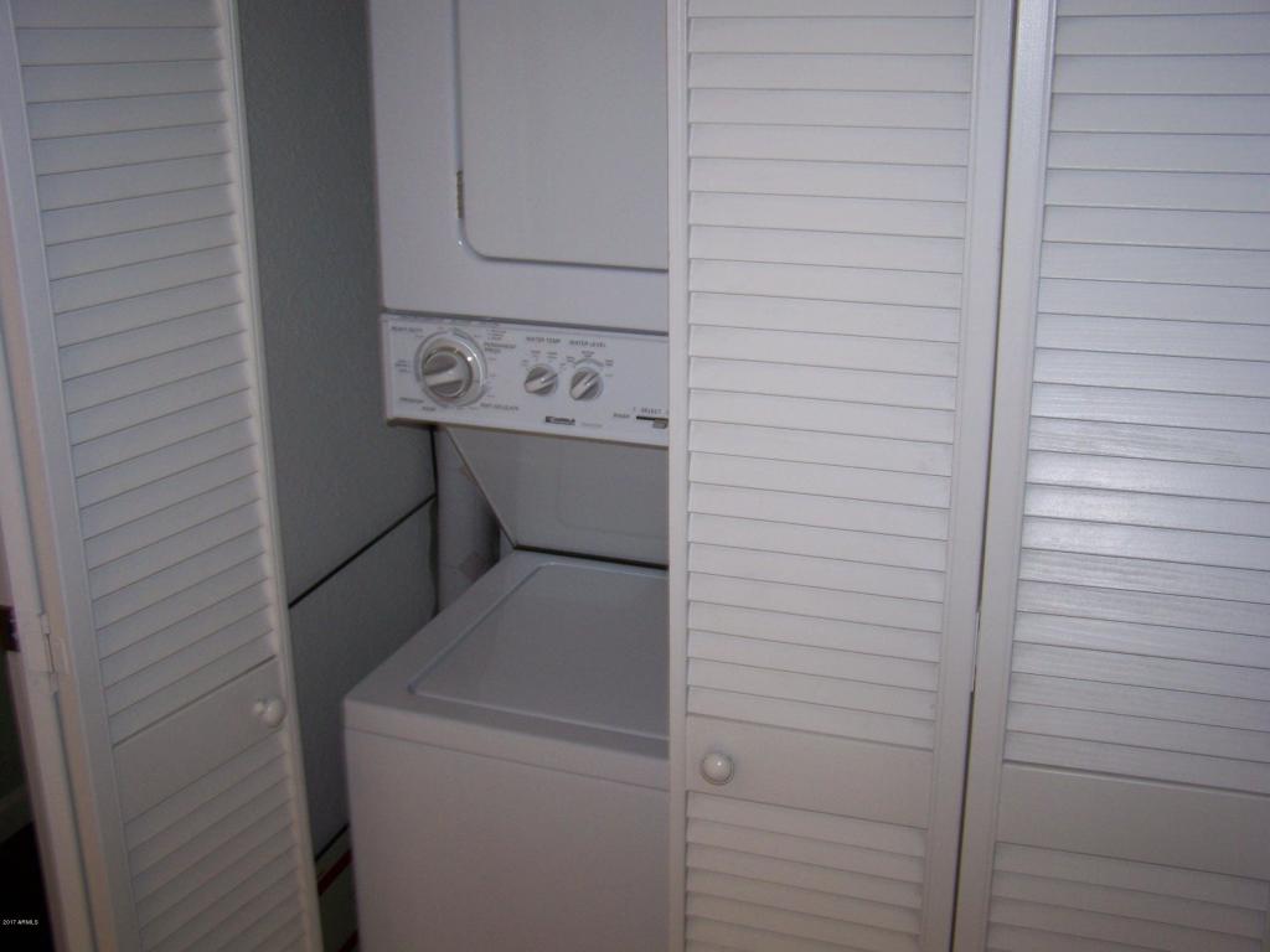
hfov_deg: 49.0
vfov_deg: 37.7
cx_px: 635
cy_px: 476
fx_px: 1394
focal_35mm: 38
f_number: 2.8
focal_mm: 6.3
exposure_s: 1/60
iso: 80
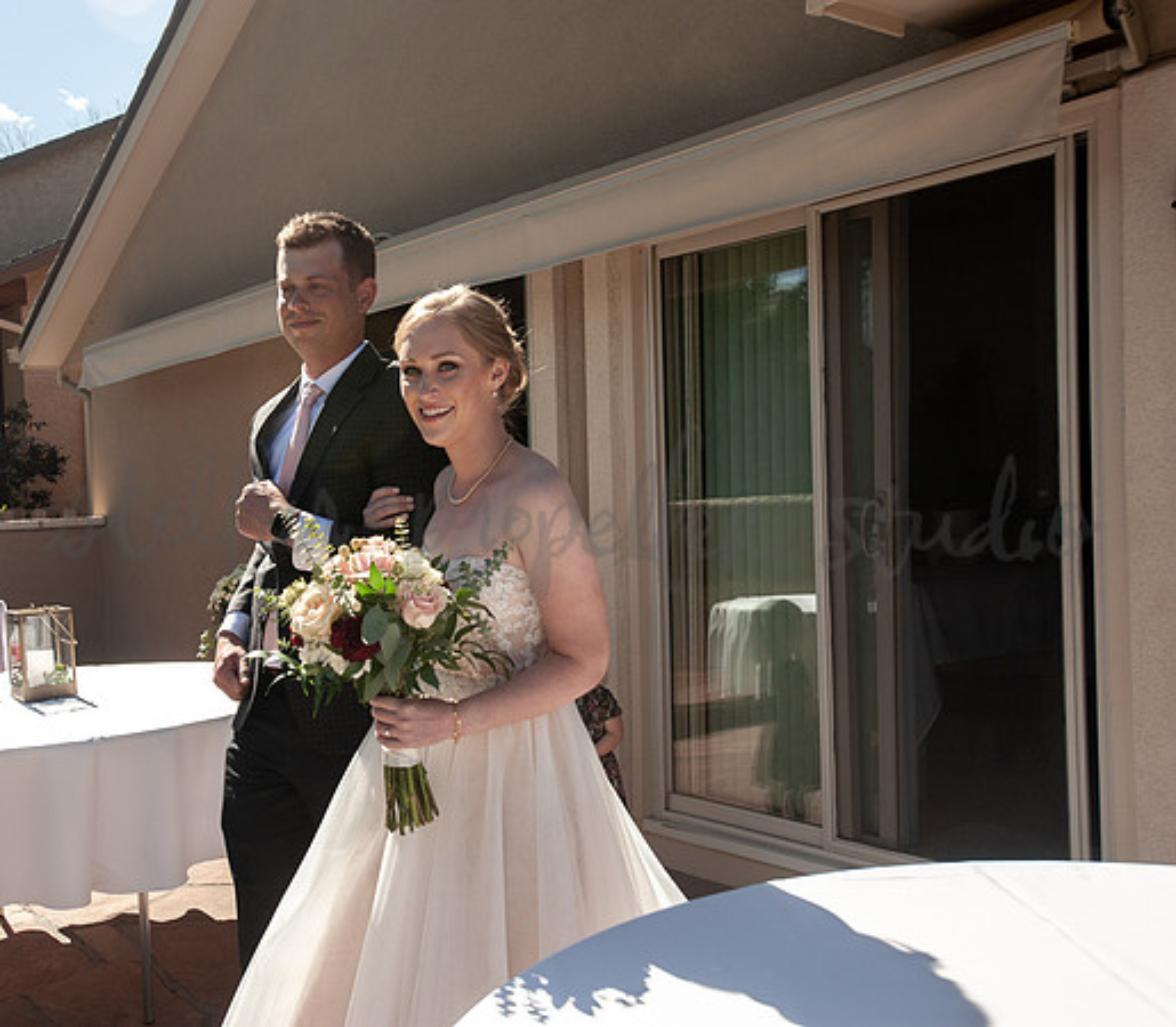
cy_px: 514
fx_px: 1285
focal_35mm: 36
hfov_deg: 48.4
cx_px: 405
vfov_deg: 43.6
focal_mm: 30
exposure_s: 1/1600
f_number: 4.5
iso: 250
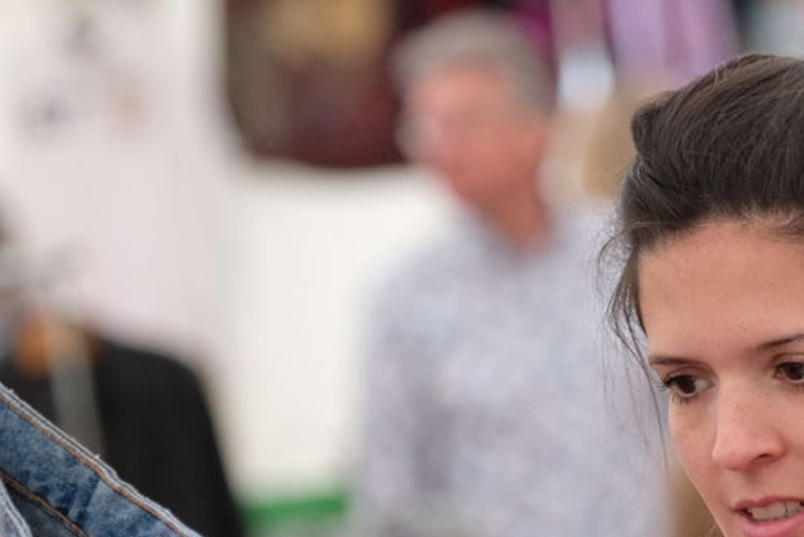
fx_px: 12487
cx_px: 661
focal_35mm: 559
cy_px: 598
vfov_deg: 2.5
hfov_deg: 3.7
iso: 640
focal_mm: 102.2
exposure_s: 1/320
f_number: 2.8
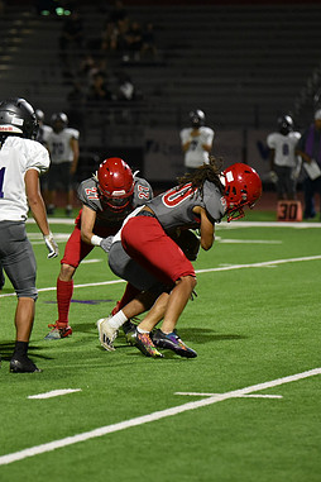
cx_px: 123
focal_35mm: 259
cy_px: 244
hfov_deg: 5.3
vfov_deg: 8.0
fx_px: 3464
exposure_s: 1/1000
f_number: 2.8
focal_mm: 170
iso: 5600
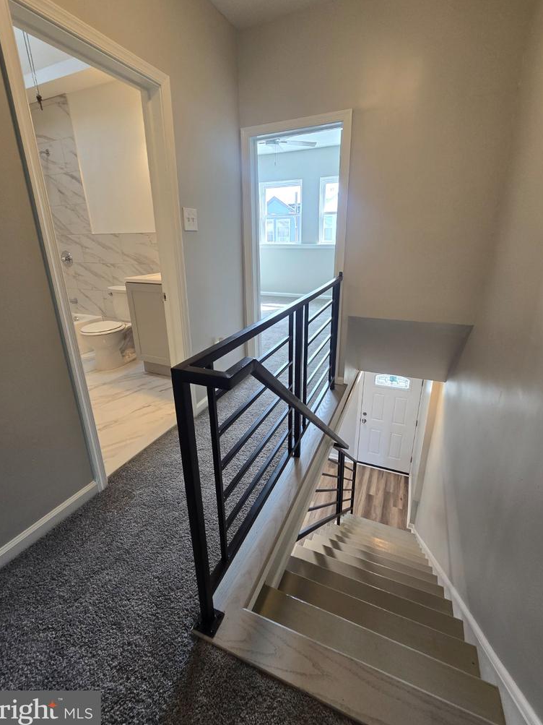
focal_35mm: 14
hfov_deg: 85.7
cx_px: 266
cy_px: 342
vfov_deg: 102.0
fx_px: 293
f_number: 2.2
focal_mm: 2.2
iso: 100
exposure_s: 1/60
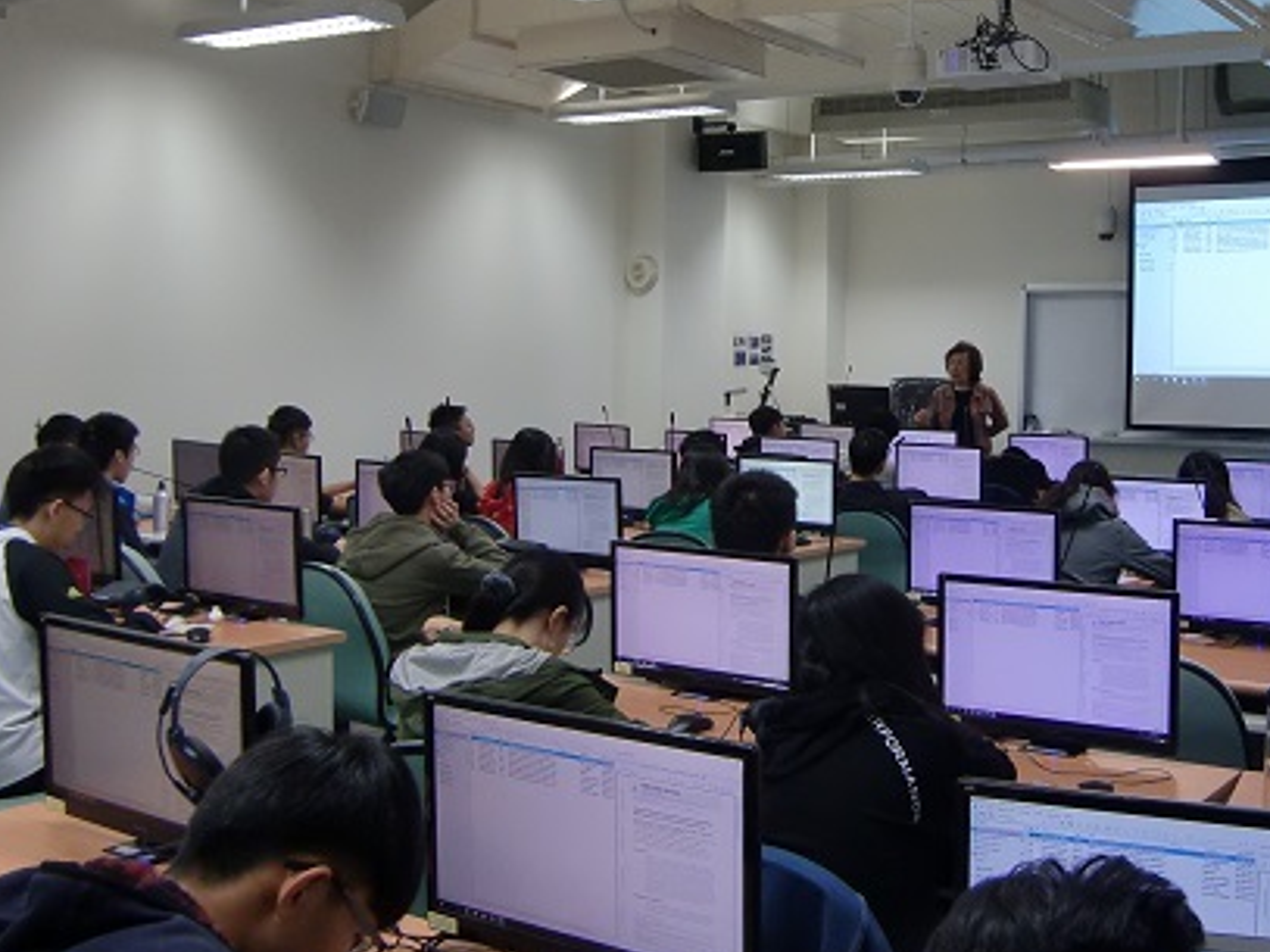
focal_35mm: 44
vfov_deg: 32.9
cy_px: 449
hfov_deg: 42.3
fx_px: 1614
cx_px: 858
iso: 125
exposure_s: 1/60
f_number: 2.6
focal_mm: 4.9
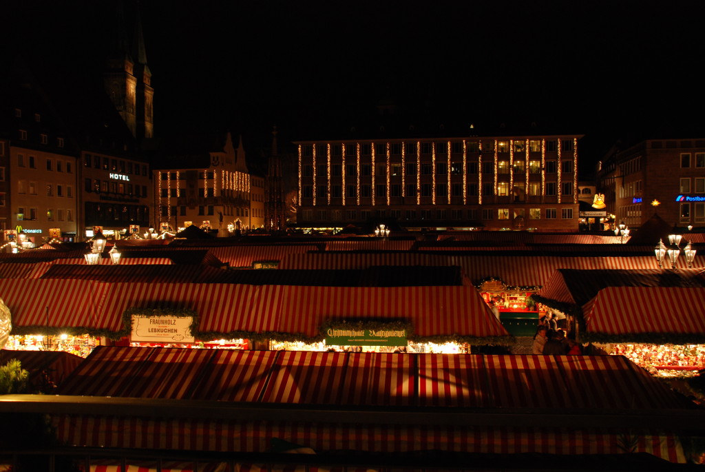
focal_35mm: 33
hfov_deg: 57.2
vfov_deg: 40.1
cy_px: 236
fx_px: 647
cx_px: 352
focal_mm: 22
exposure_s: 1/6
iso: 400
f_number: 4
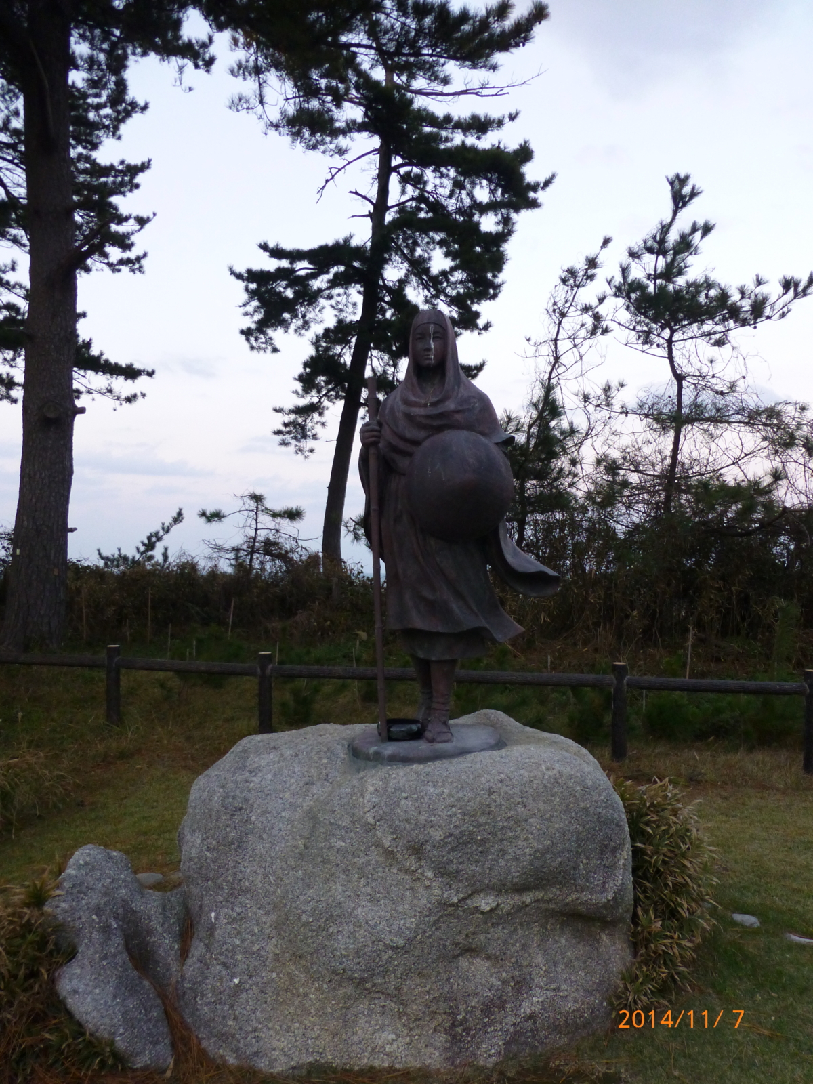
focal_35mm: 24
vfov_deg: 71.6
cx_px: 406
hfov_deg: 56.8
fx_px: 752
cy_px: 542
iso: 320
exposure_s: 1/60
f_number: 3.3
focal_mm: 4.3
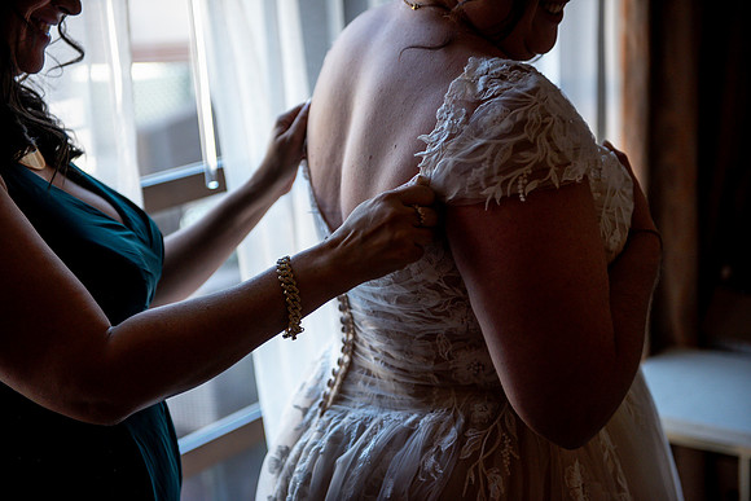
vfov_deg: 19.5
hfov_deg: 28.8
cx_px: 376
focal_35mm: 70
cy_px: 250
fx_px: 1461
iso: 1000
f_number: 2.8
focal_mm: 70
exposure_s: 1/250
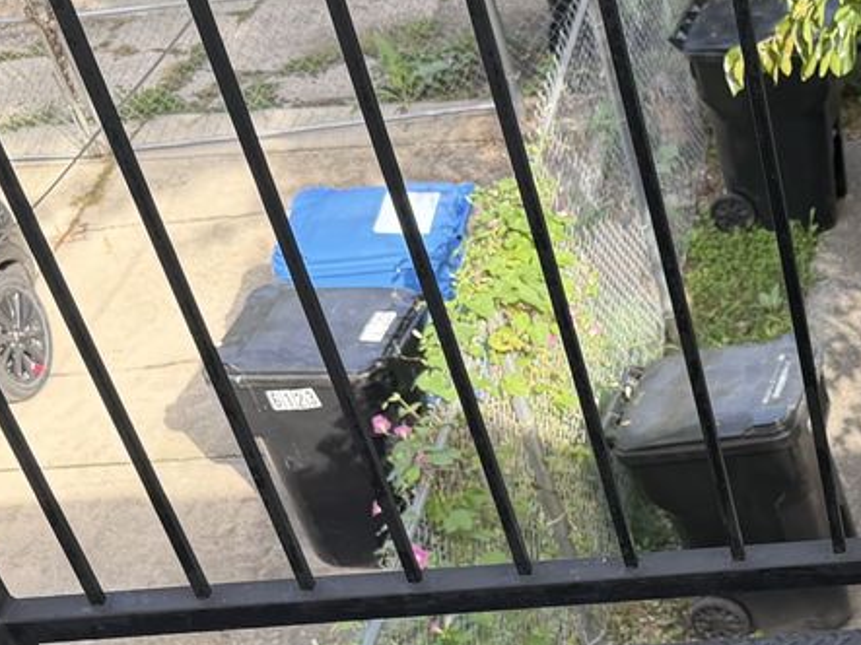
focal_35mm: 78
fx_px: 1940
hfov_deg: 23.0
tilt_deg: -43.3
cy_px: 637
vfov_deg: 18.4
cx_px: 1034
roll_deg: +6.0
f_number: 1.78
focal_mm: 6.76
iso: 100
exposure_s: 1/831
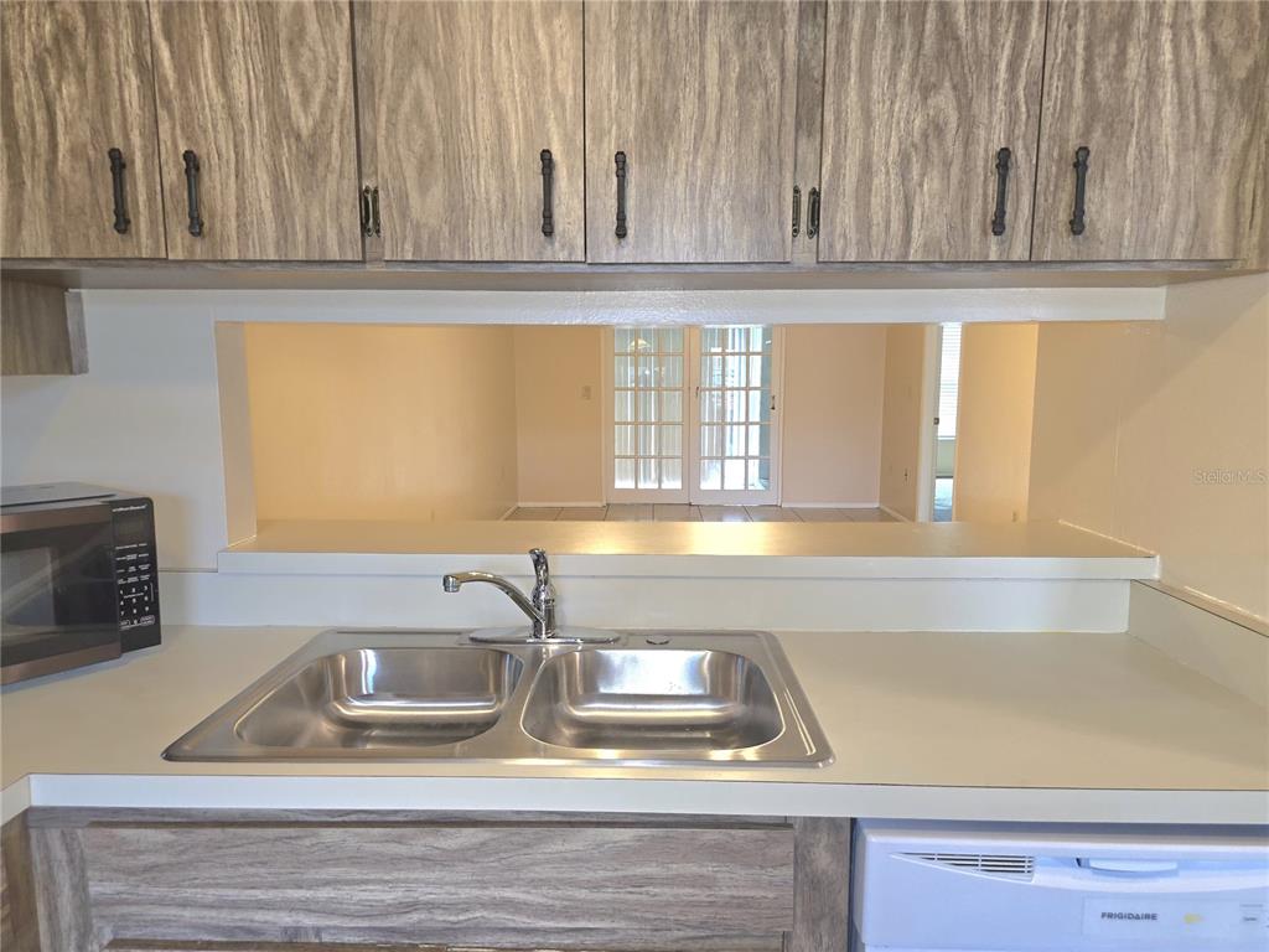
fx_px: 843
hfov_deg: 73.9
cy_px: 476
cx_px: 634
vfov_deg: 58.9
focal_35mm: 23
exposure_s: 1/40
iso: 100
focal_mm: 6.3
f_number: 1.7
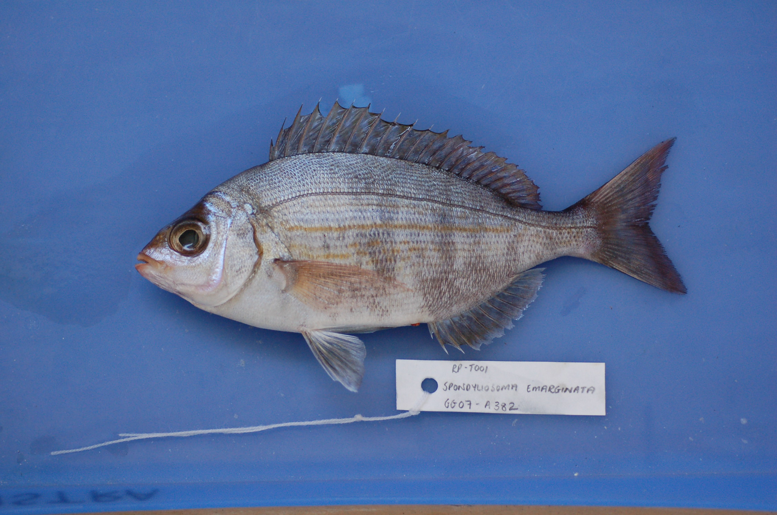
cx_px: 388
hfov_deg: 22.7
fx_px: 1939
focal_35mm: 90
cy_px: 258
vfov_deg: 15.1
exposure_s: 1/60
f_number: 3.3
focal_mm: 60
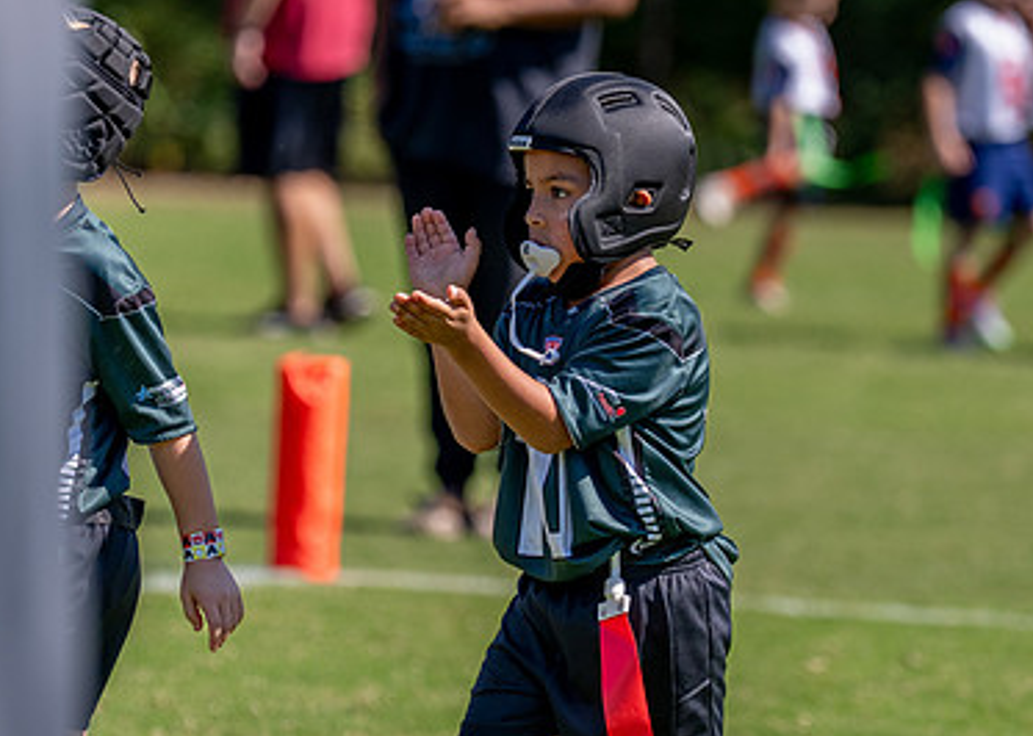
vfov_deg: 4.1
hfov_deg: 5.7
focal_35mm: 355
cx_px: 543
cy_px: 468
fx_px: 10409
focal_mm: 163
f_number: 2.8
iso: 200
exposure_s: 1/3200
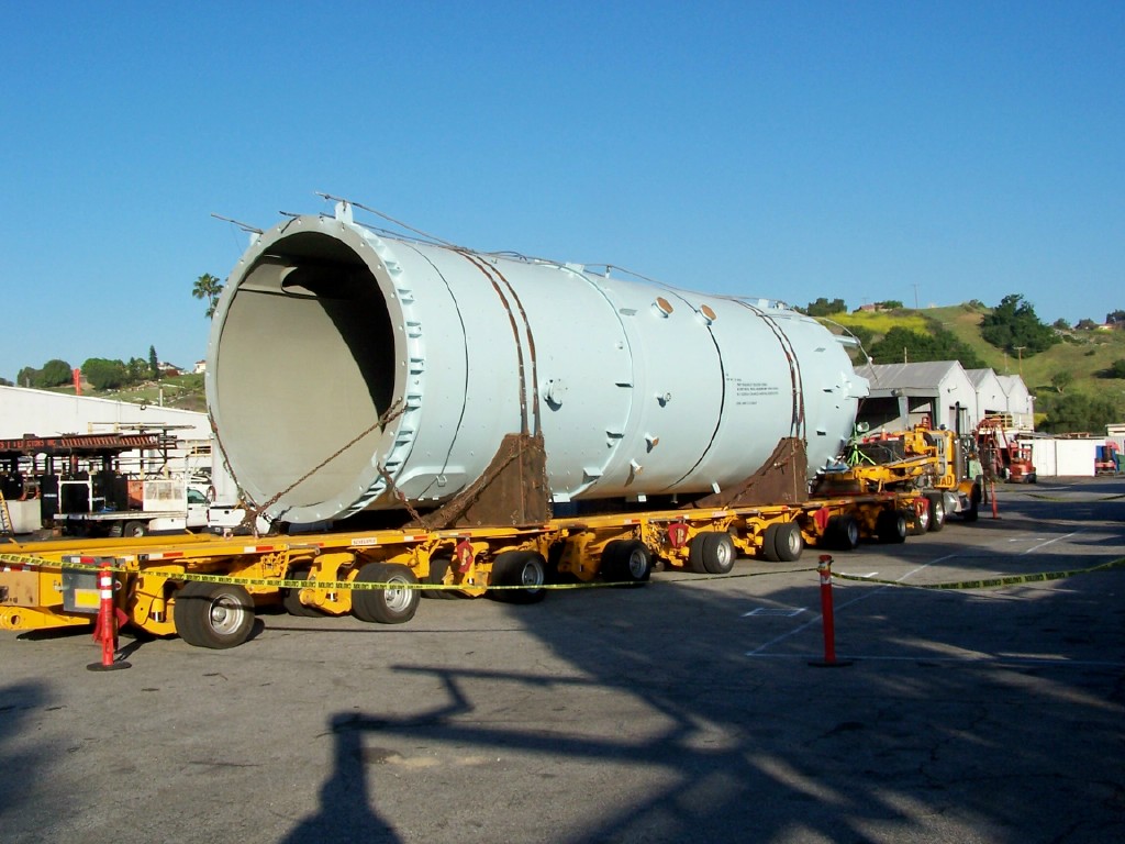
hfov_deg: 49.0
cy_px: 422
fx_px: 1235
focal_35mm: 38
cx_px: 562
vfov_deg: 37.7
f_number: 5.6
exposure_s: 1/350
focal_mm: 6.3
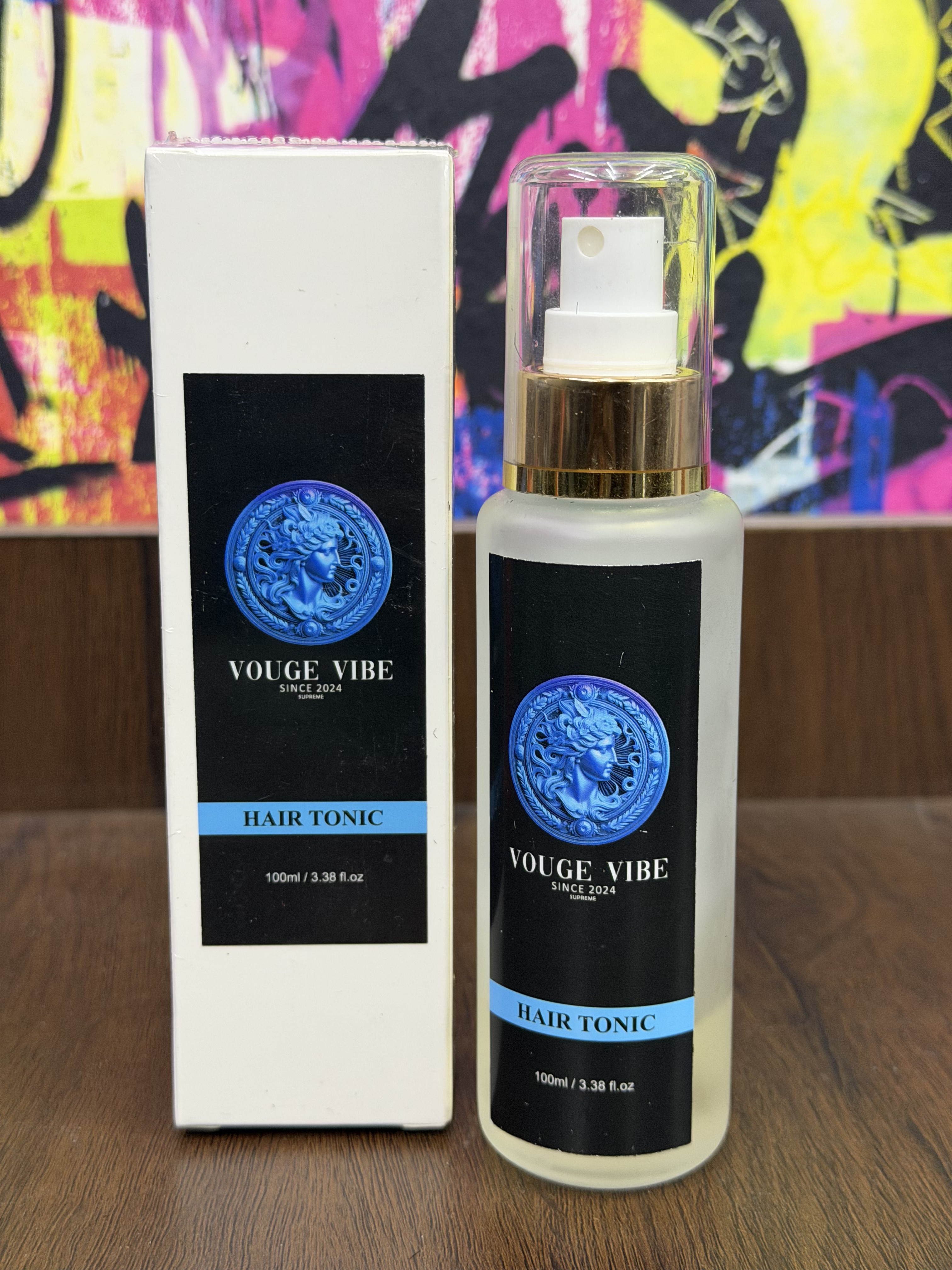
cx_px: 476
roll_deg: -0.7
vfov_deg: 39.7
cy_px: 635
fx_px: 1760
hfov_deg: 30.3
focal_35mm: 48
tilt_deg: -11.7
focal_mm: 6.76
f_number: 1.78
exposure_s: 1/50
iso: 250
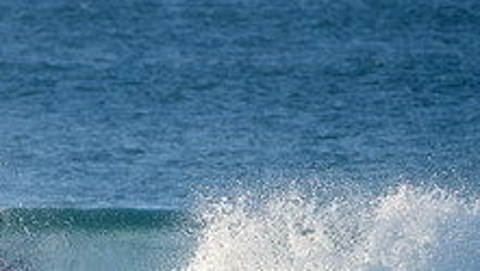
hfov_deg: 1.5
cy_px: 350
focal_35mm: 1481
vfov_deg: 0.8
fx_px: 18875
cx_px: 15
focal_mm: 500
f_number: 5.6
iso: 500
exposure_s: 1/2000
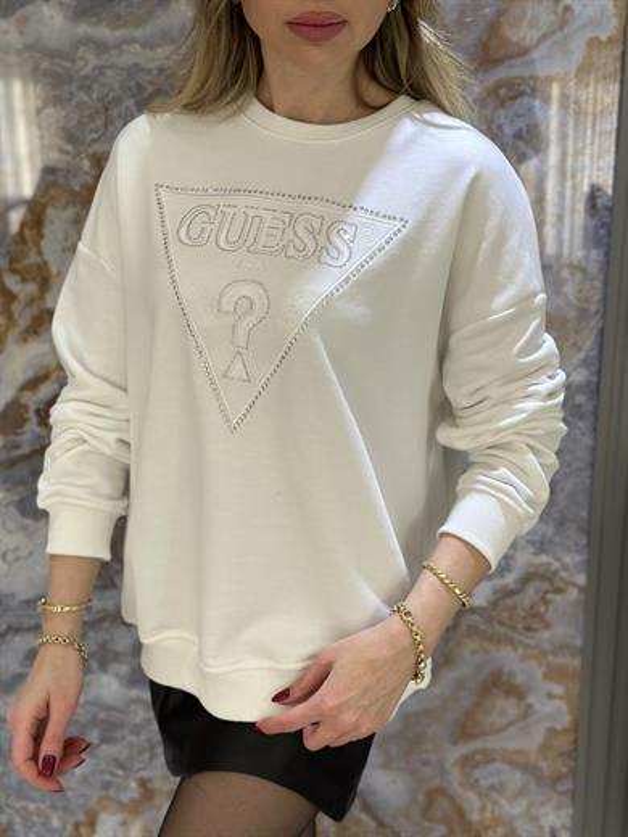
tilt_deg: -19.6
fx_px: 1161
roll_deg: +1.2
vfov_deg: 39.7
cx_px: 314
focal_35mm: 48
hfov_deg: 30.3
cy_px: 418
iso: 80
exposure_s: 1/100
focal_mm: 6.86
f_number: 1.78
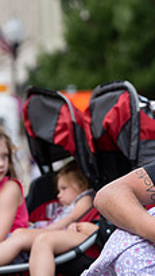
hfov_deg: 4.0
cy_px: 248
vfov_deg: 7.1
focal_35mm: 304
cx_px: 228
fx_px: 2218
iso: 125
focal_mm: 102
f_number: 4
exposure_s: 1/250
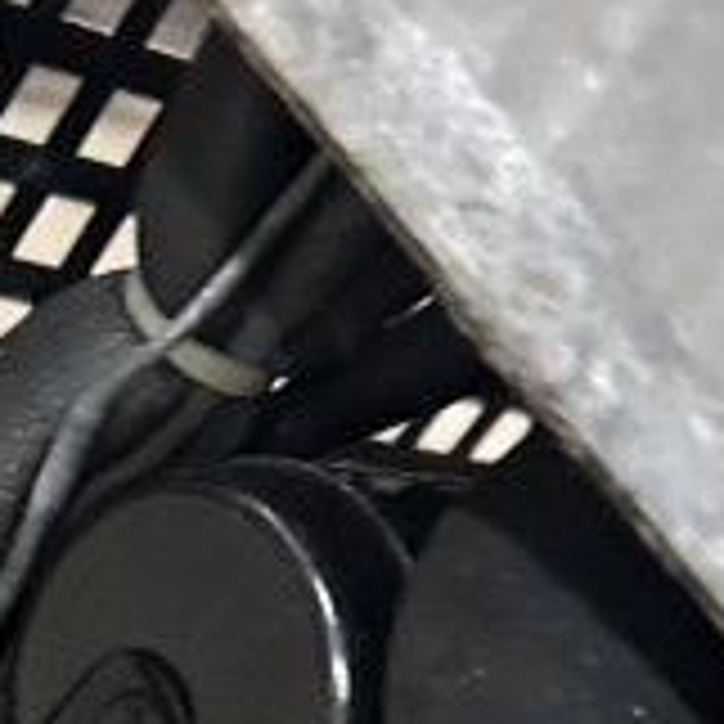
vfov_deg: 13.8
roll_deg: -41.9
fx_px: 2532
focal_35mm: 107
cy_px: 1455
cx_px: -153
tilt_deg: -41.7
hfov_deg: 15.6
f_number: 1.78
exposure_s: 1/60
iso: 800
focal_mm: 6.86
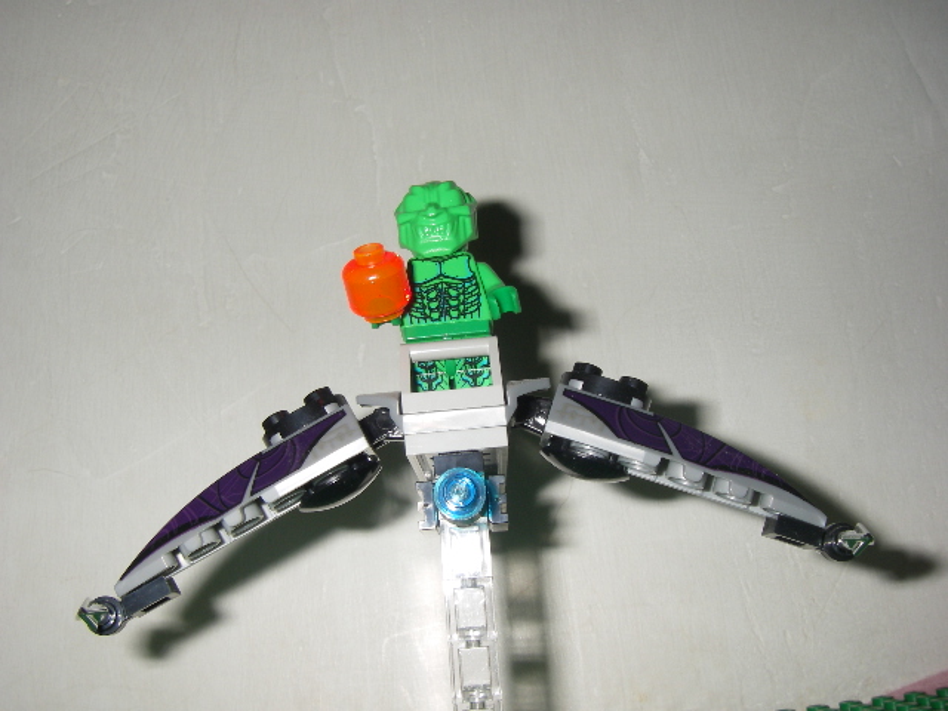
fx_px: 1041
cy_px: 356
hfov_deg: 49.0
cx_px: 474
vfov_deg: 37.7
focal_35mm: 38
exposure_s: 1/40
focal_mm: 6.3
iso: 80
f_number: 6.6
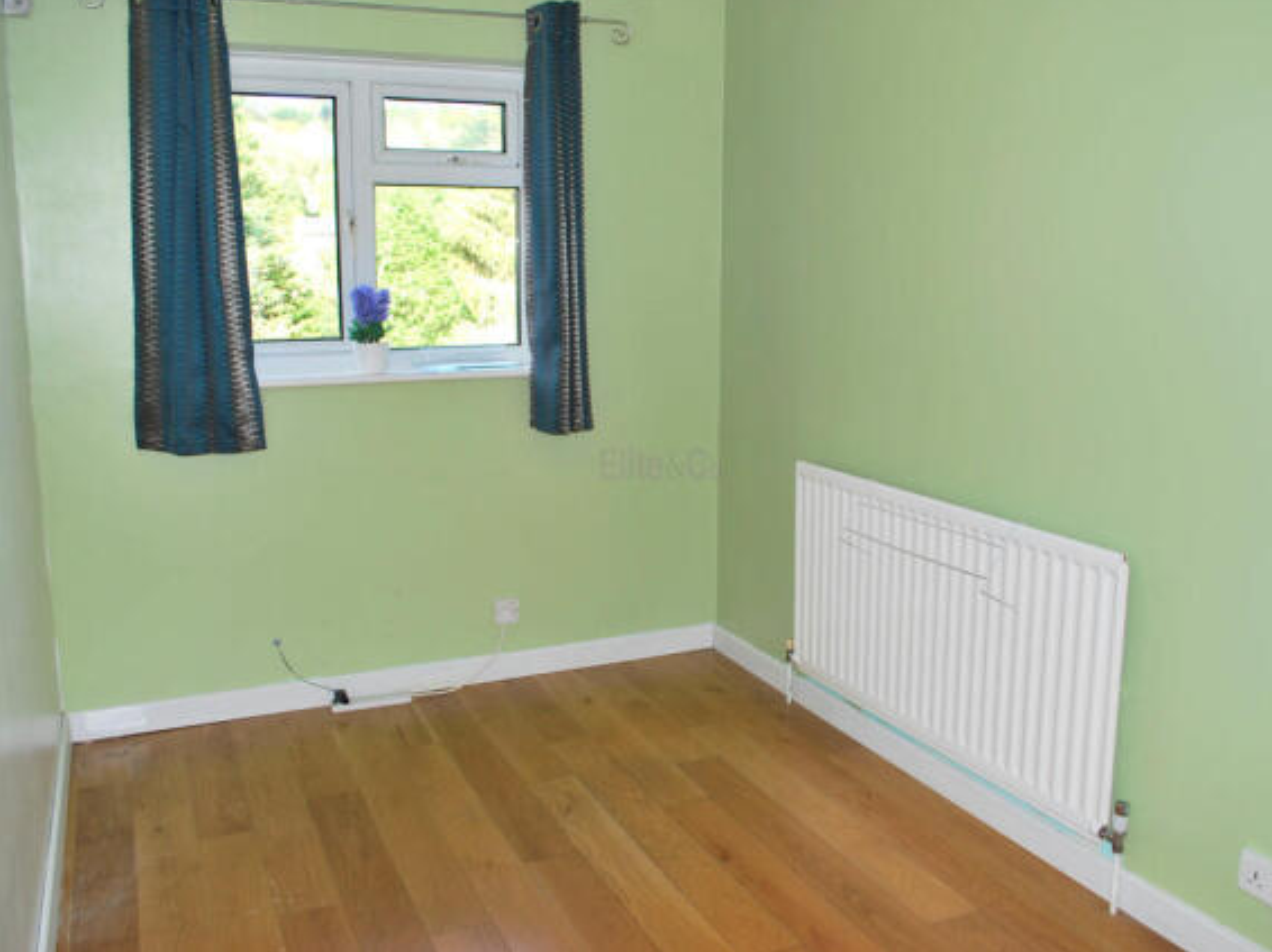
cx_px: 660
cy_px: 464
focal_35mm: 30
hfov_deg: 60.0
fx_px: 1102
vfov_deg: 46.8
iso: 100
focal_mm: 18
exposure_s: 1/50
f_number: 5.6
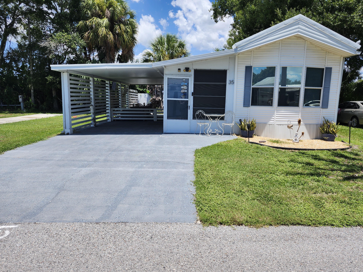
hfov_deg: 71.6
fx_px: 252
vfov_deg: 56.8
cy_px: 140
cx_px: 184
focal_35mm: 24
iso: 25
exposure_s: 1/1493
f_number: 1.8
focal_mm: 5.54
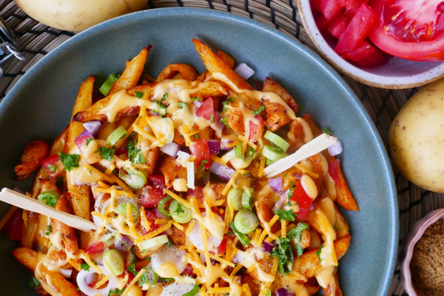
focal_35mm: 40
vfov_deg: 33.4
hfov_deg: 48.5
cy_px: 148
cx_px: 222
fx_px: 493
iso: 1250
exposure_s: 1/80
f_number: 8
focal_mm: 14.6
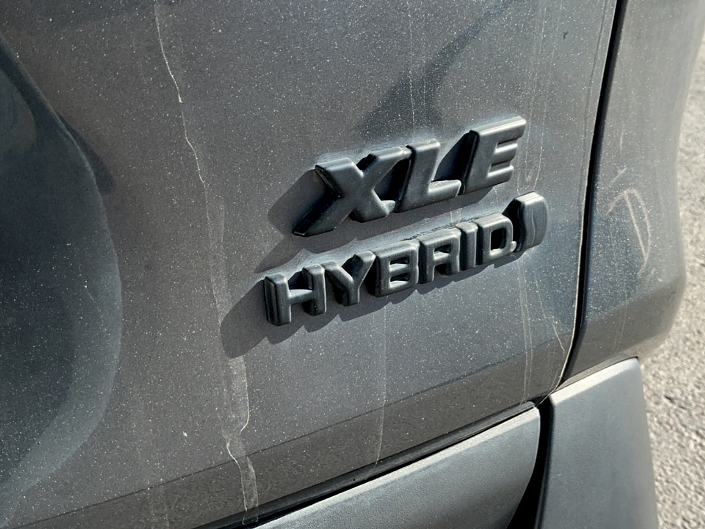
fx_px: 611
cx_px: 352
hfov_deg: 60.0
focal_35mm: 30
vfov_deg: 46.8
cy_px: 264
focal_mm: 3
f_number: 1.8
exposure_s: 1/397
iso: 25
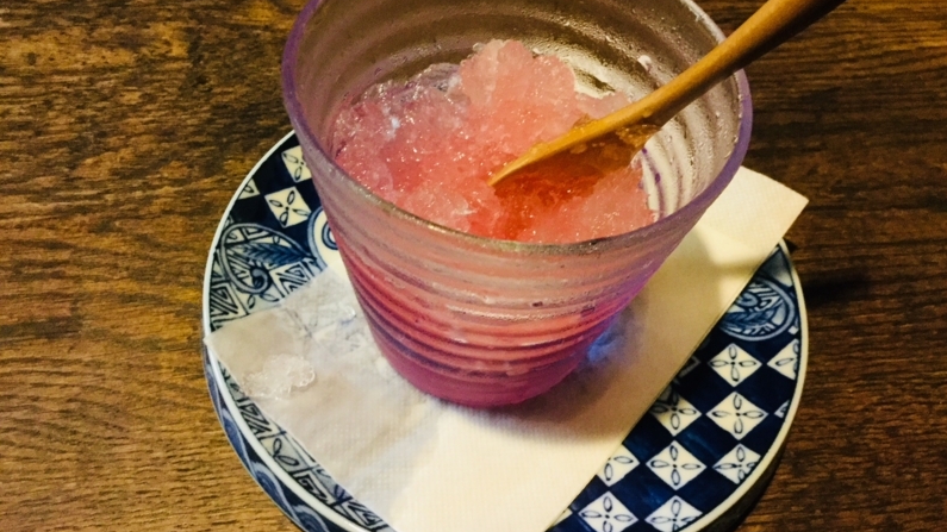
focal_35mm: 34
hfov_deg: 58.0
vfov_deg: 34.6
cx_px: 474
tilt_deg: -53.0
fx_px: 854
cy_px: 237
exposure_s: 1/15
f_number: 2.4
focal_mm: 3.3
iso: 400
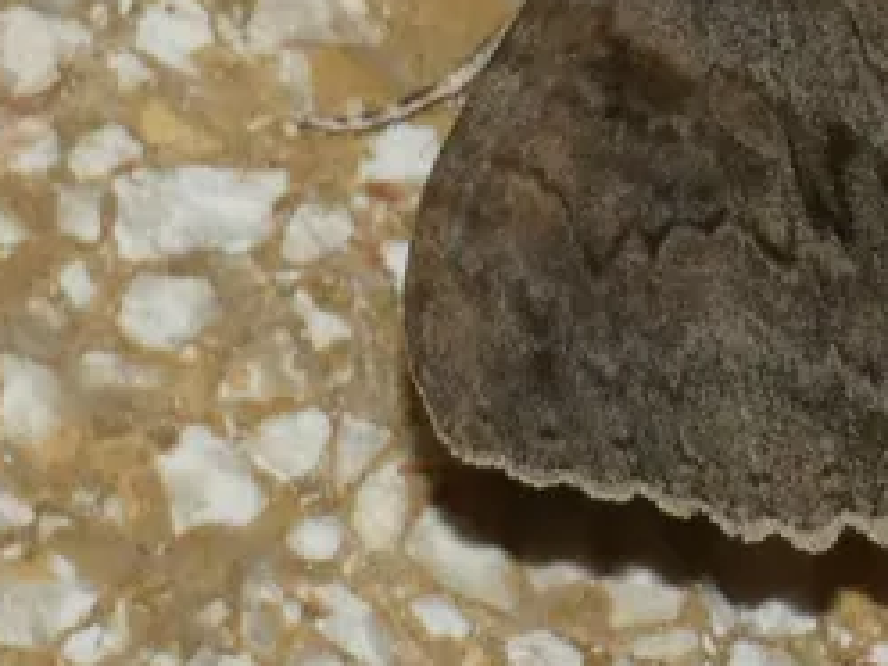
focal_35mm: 591
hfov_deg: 3.3
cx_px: 1121
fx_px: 15161
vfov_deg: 2.5
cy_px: 97
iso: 200
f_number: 5.5
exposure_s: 1/60
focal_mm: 41.1
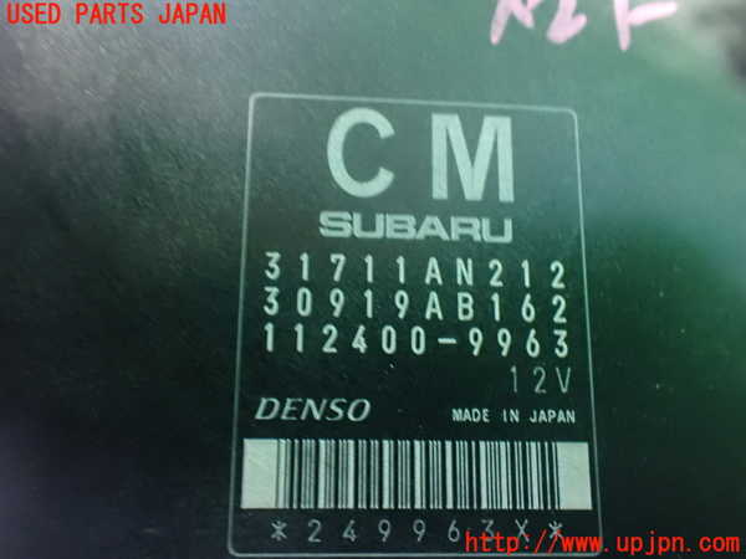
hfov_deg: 60.0
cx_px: 373
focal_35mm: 30
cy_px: 280
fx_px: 647
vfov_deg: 46.8
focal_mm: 5.4
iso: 1600
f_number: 2.3
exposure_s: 1/20
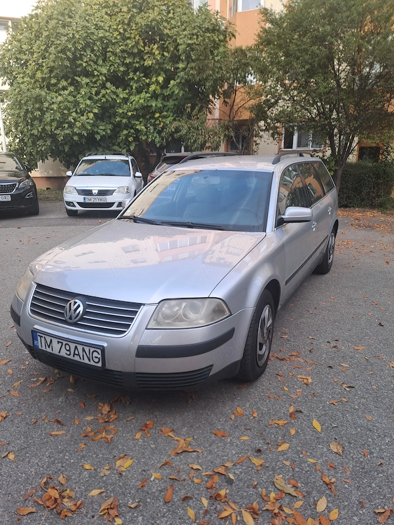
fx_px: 379
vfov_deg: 69.4
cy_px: 262
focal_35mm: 25
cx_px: 197
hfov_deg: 54.9
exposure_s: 1/132
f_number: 1.8
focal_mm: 4.65
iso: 32
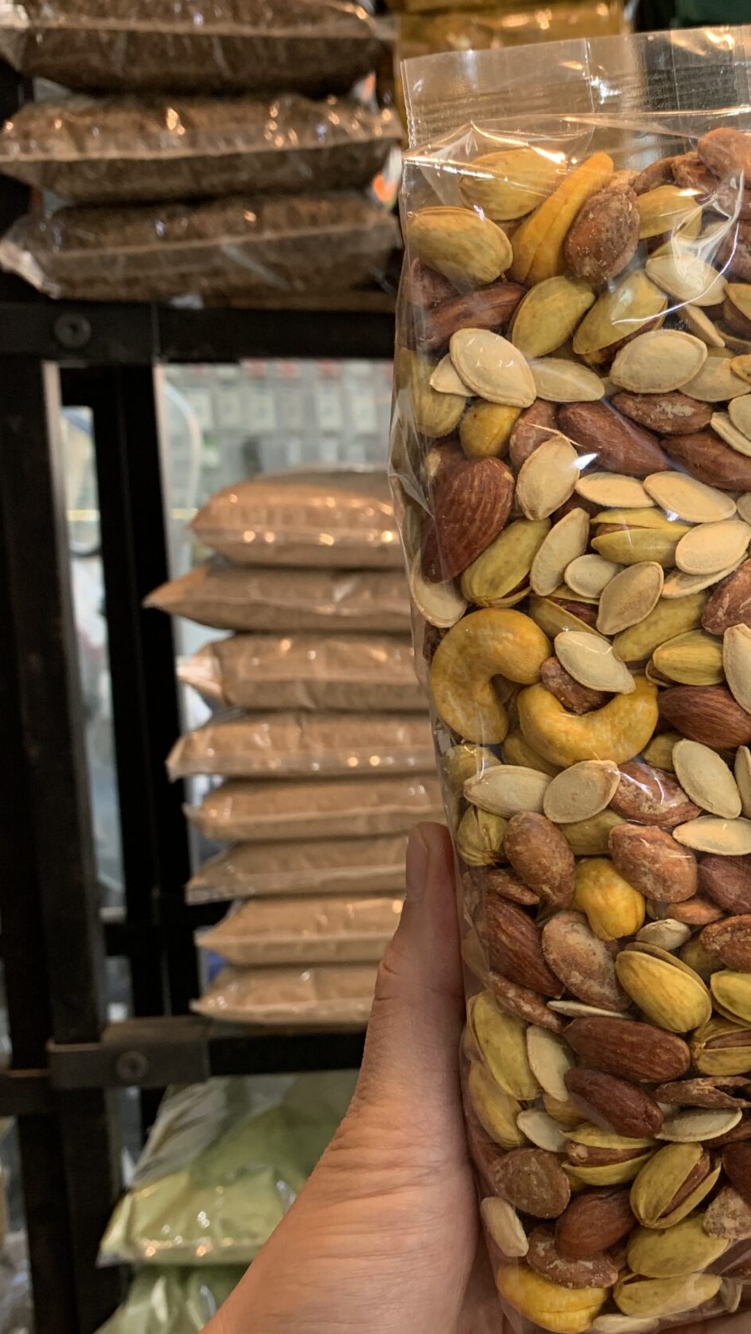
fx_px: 1522
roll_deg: +0.5
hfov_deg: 26.3
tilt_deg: -10.1
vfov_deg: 47.3
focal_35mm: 43
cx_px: 749
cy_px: 723
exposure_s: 1/121
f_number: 1.8
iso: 64
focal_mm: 4.25
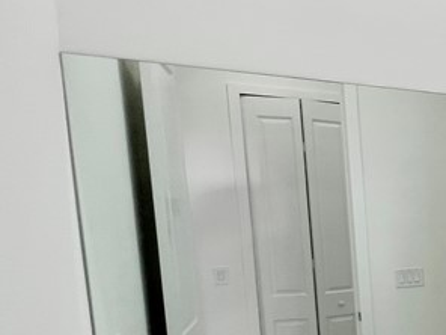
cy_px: 275
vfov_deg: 31.2
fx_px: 580
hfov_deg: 25.2
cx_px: 735
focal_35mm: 45
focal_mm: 1.57
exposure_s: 1/109
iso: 32
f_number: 1.8
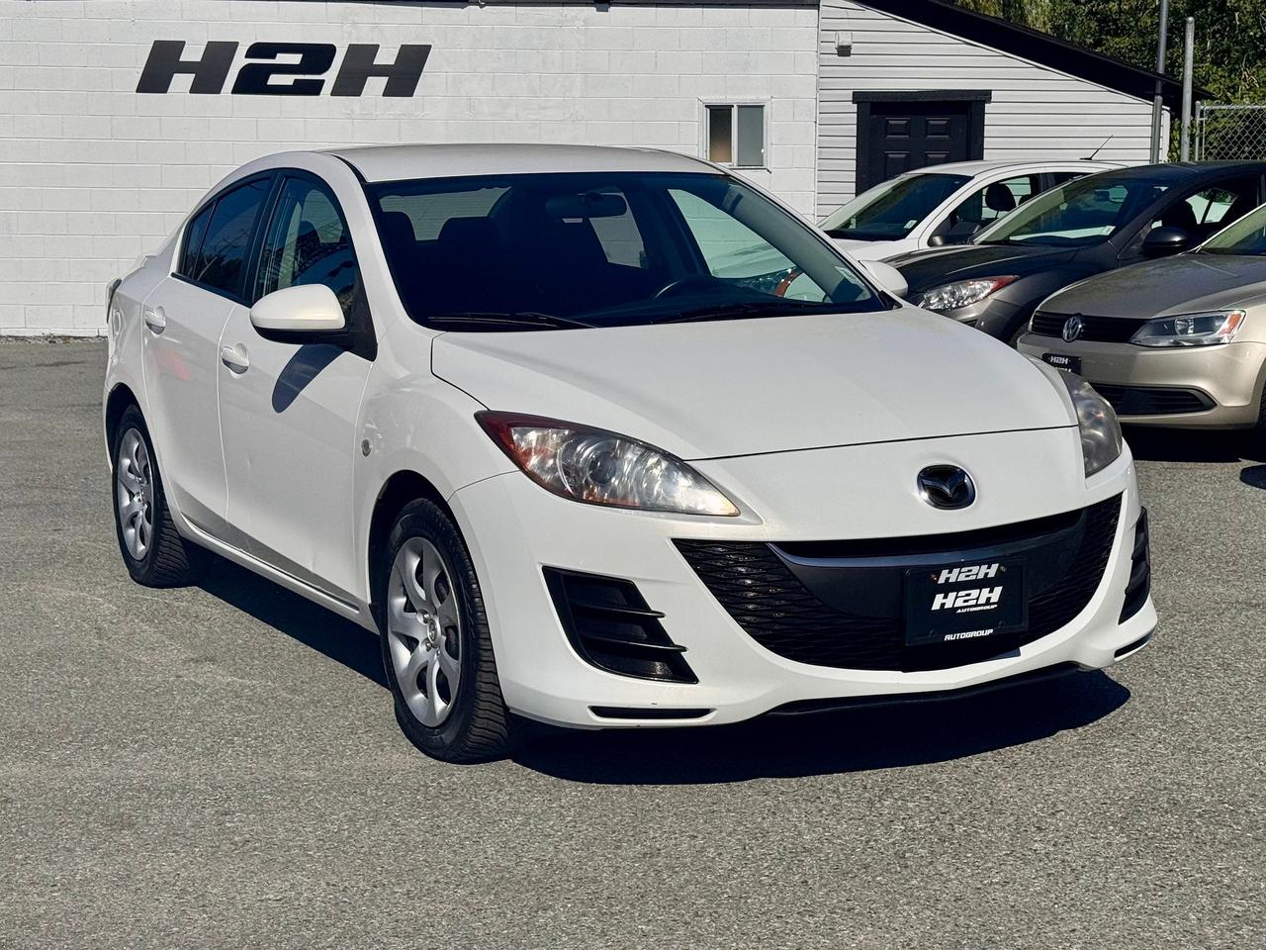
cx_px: 633
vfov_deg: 30.3
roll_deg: -0.7
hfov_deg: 39.7
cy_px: 475
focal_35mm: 48
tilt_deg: -7.5
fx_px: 1755
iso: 64
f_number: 1.78
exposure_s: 1/15385
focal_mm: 6.76
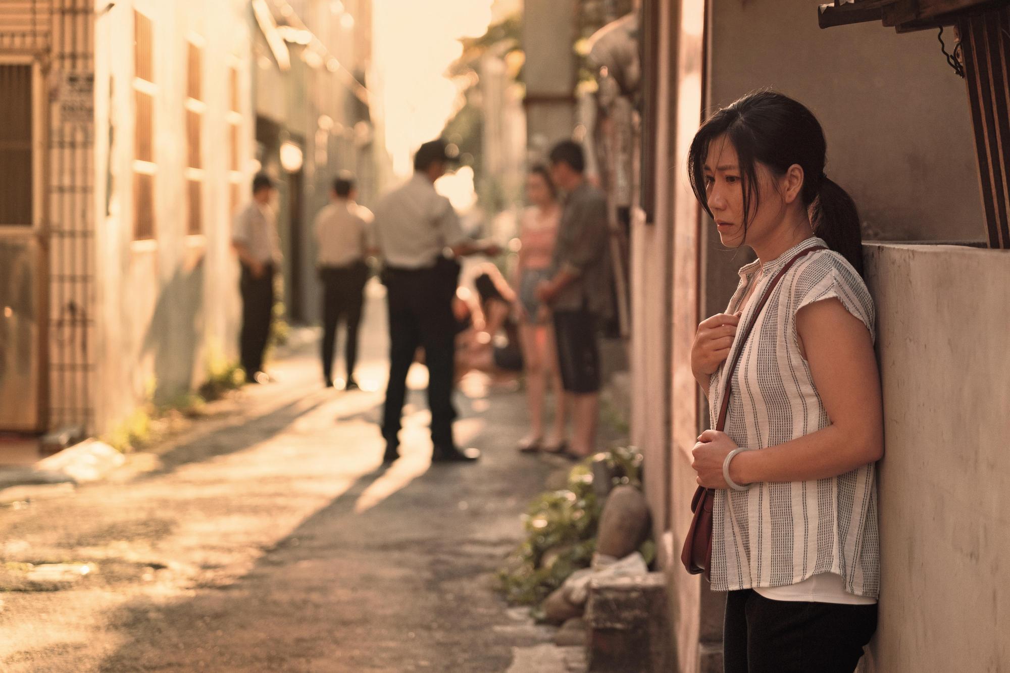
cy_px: 336
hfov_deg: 20.0
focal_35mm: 102
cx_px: 505
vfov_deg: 13.4
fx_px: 2861
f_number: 4
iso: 1600
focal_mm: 102
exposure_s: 1/1250
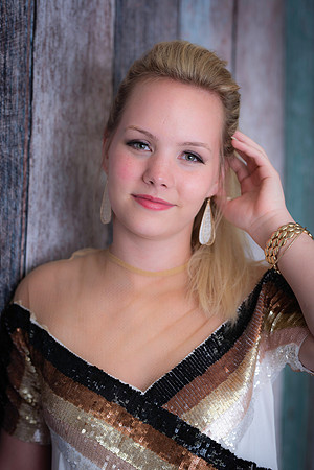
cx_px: 157
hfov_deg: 16.1
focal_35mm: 85
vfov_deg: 23.9
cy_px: 235
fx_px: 1112
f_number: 2.8
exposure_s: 1/160
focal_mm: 85
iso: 80
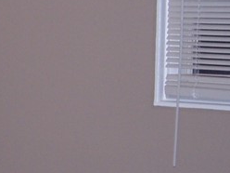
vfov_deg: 9.2
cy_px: 100
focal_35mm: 161
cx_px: -153
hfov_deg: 11.6
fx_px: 1070
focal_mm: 8
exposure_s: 1/60
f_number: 2.8
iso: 100
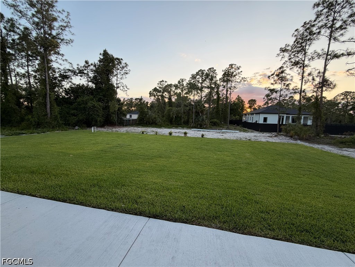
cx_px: 178
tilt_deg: -5.9
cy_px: 134
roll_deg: -1.5
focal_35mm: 14
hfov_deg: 102.1
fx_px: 144
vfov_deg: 85.7
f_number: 2.2
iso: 40
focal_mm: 2.22
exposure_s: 1/140
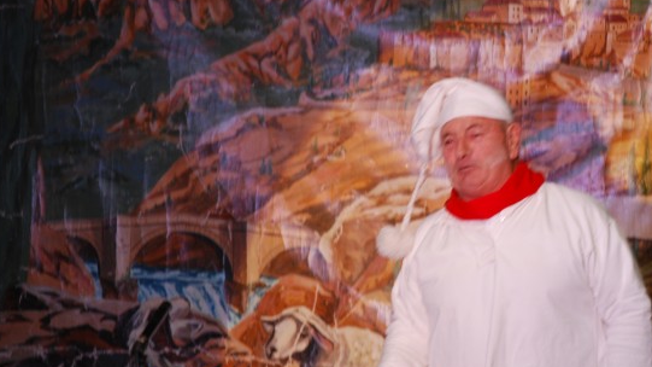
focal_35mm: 256
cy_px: 185
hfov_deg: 8.4
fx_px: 4425
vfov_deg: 4.7
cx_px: 446
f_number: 4.8
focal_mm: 110
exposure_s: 1/40
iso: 400
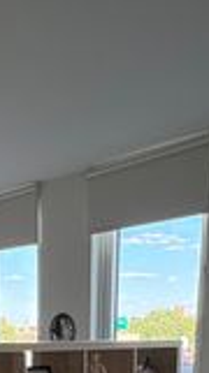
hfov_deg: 20.8
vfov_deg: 29.7
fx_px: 564
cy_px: 480
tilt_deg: -15.0
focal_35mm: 57
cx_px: 44
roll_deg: +0.4
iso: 160
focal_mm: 2.22
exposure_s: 1/99
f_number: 2.2
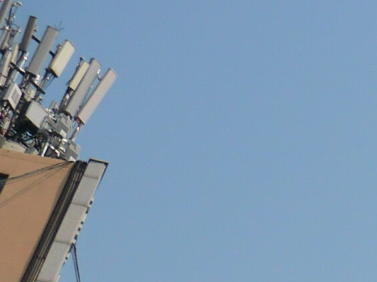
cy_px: 460
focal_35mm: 158
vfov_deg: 9.1
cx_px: 836
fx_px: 1720
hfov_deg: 11.0
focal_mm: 6.3
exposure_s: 1/320
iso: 64
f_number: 7.8
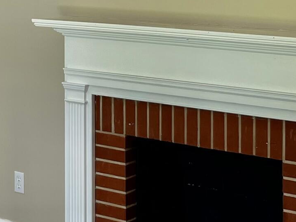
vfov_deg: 13.3
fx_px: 924
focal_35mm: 108
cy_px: -47
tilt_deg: -0.7
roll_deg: -0.4
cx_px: 29
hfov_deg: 17.9
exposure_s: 1/122
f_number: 1.6
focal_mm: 5.1
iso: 40
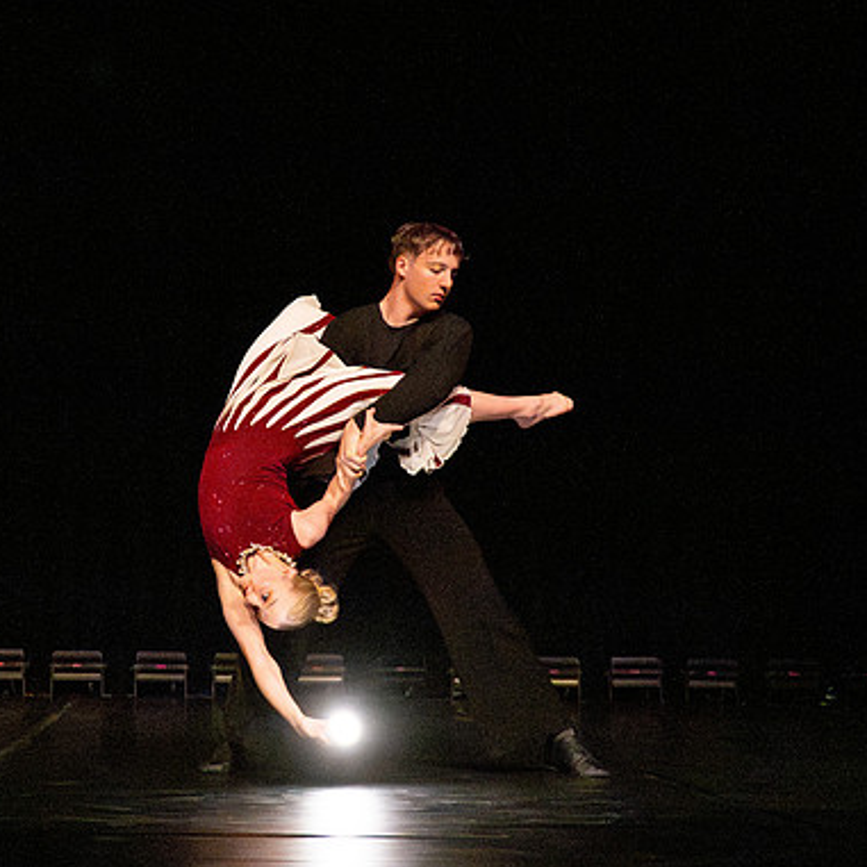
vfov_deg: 21.4
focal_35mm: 81
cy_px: 395
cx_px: 218
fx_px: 2295
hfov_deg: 21.2
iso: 6400
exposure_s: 1/640
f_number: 2.8
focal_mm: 32
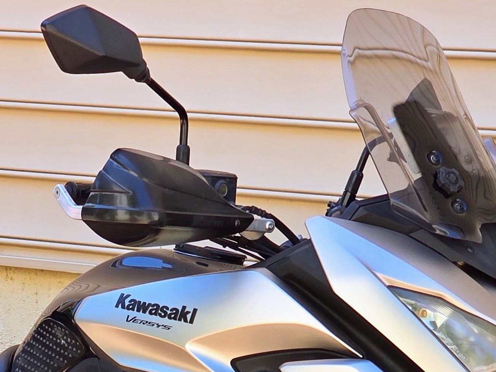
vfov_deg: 7.0
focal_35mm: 210
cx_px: 56
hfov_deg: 9.4
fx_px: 3010
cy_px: 513
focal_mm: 7.9
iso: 50
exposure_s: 1/192
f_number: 2.4
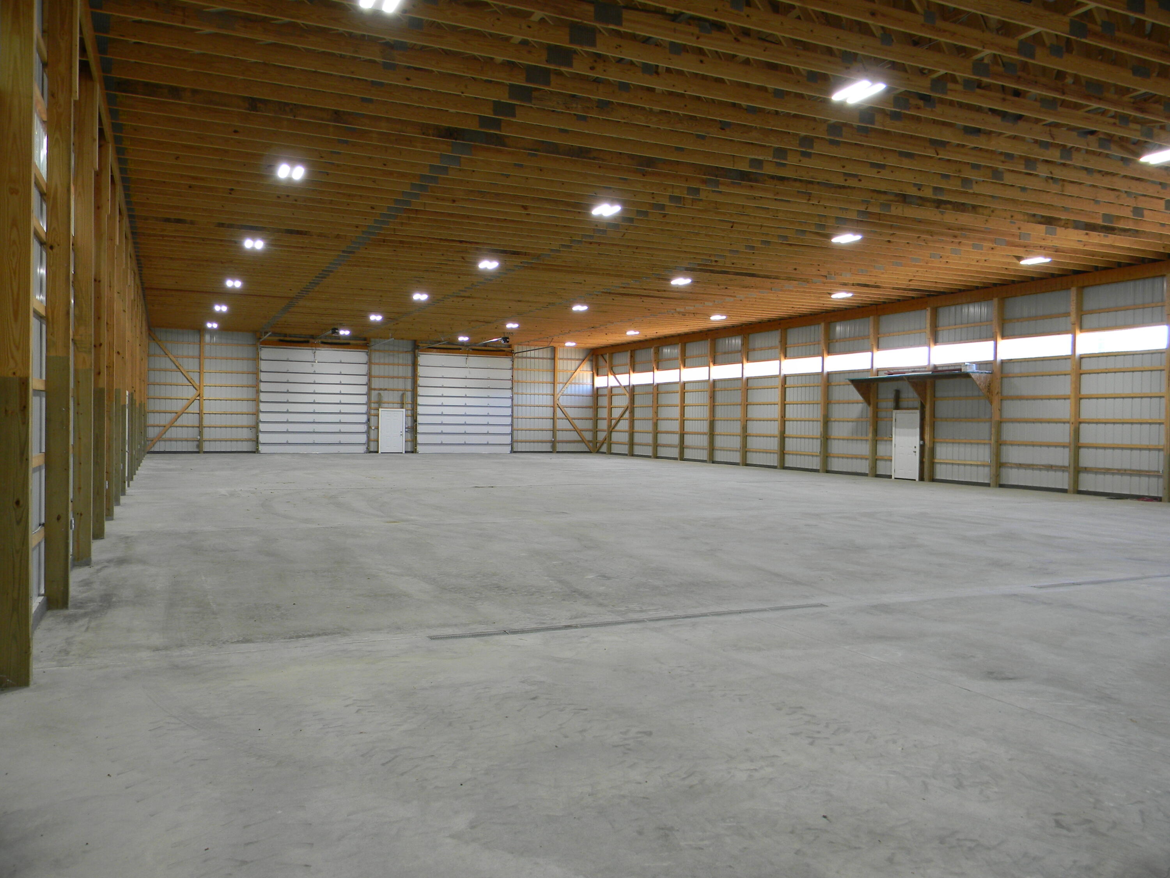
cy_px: 439
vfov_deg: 49.7
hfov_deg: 63.4
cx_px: 585
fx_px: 946
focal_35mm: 28
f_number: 3.5
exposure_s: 1/30
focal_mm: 5
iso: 100
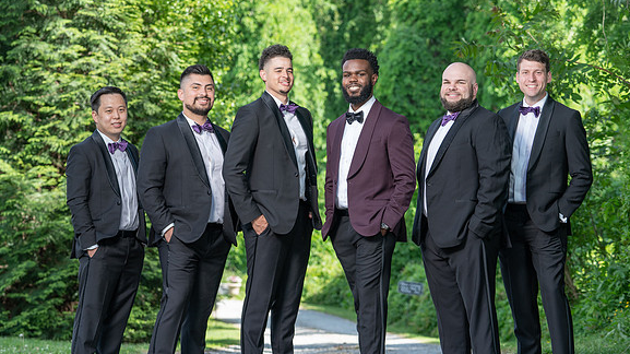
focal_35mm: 92
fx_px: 1536
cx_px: 337
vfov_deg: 13.1
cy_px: 197
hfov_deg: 23.2
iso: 100
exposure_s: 1/200
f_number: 4
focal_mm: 81
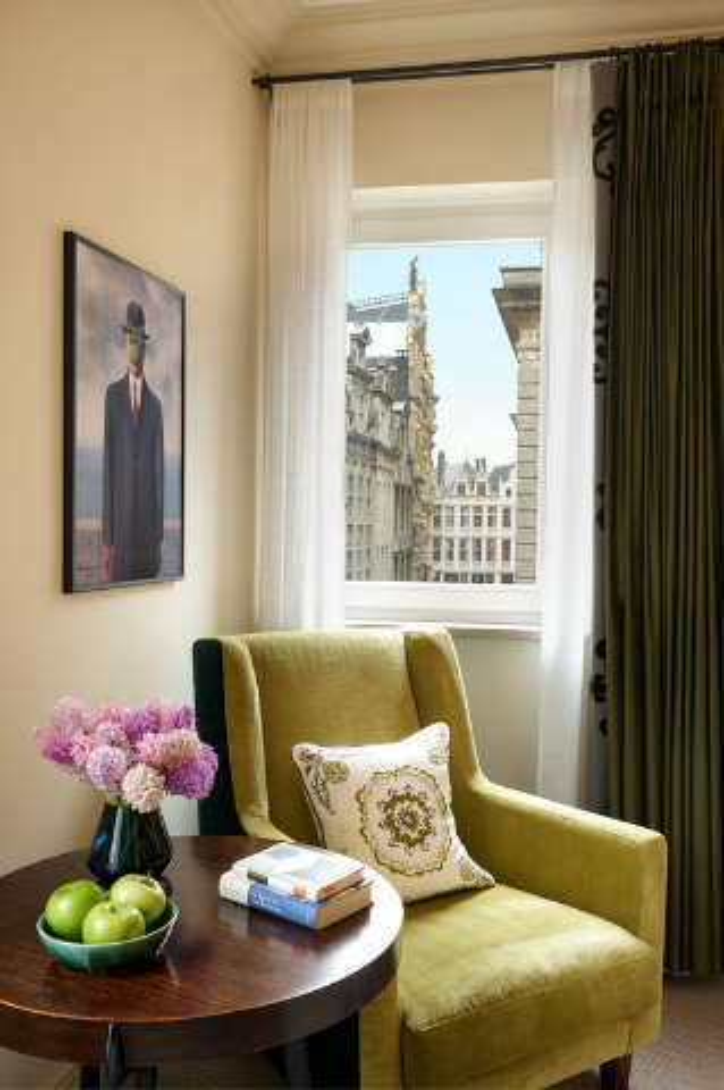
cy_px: 545
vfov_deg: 58.8
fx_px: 967
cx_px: 362
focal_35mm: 32
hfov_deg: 41.0
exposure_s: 1/1.67
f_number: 14
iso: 400
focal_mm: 32
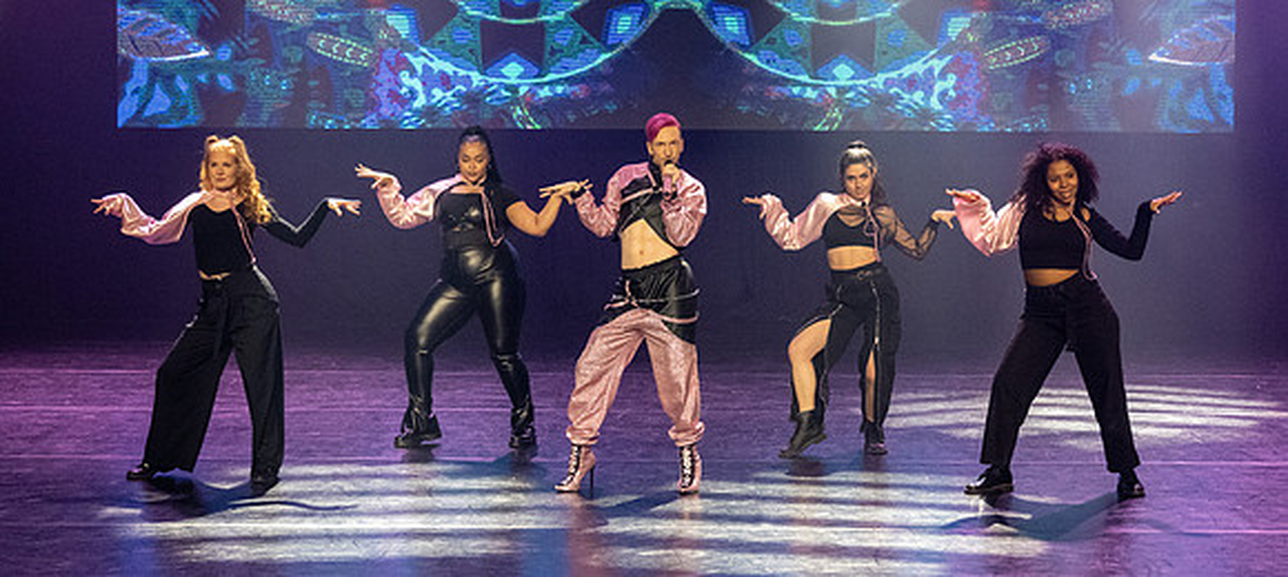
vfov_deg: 13.9
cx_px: 646
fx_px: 2366
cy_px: 215
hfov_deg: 30.4
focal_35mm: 73
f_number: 4
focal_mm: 42
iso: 5600
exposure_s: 1/200
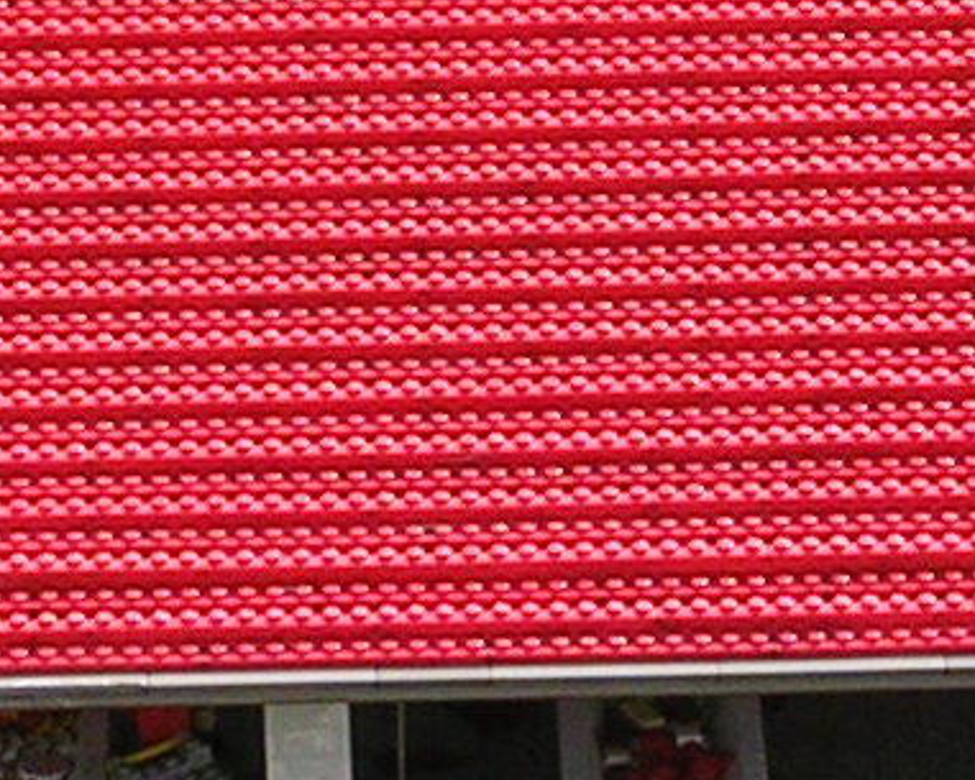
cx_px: 612
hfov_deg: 7.5
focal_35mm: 257
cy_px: 391
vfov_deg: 6.0
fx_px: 7418
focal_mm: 7.5
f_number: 3.1
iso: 50
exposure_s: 1/557
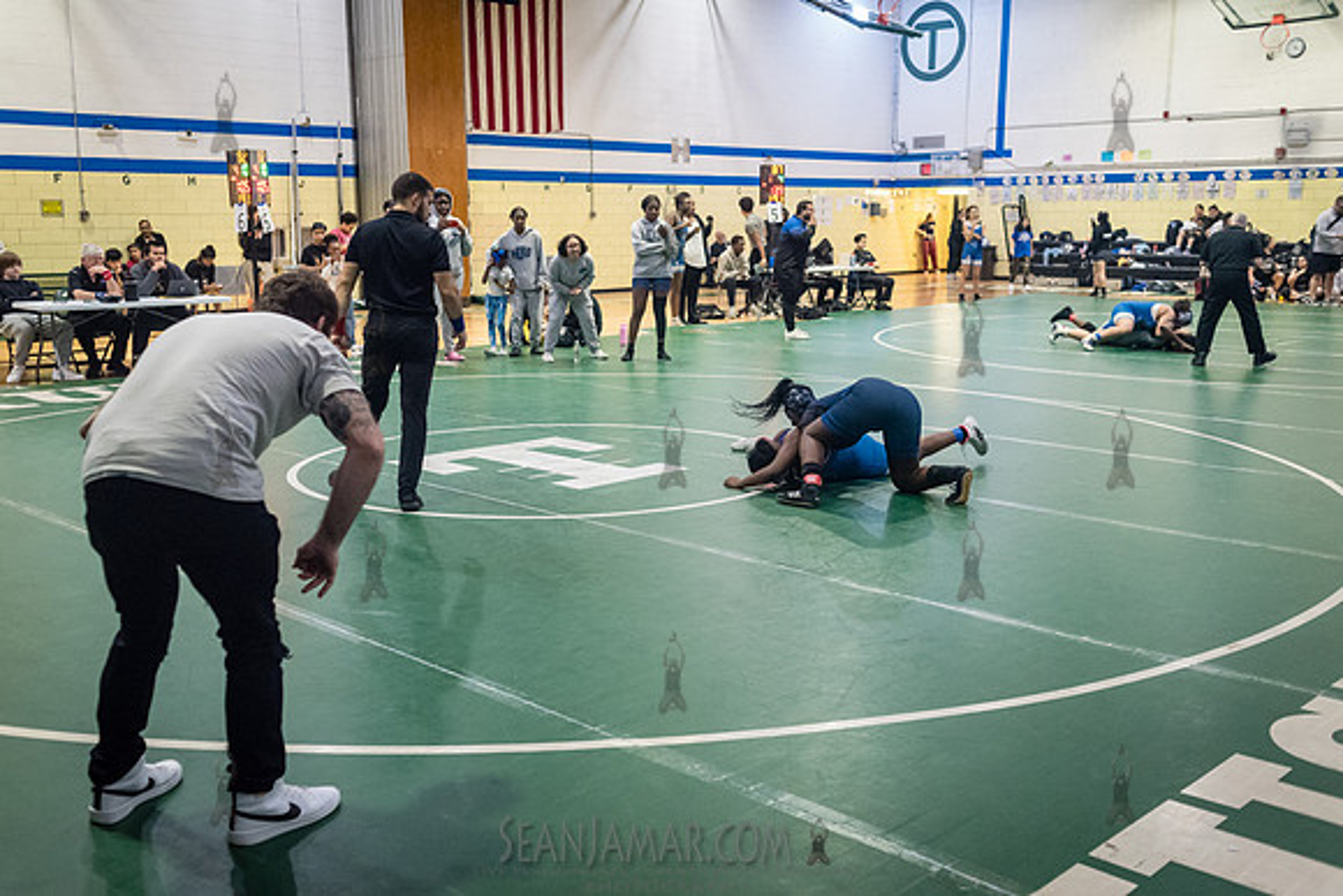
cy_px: 448
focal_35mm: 35
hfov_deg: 54.1
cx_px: 672
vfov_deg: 37.7
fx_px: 1314
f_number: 3.2
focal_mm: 35
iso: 8000
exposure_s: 1/400
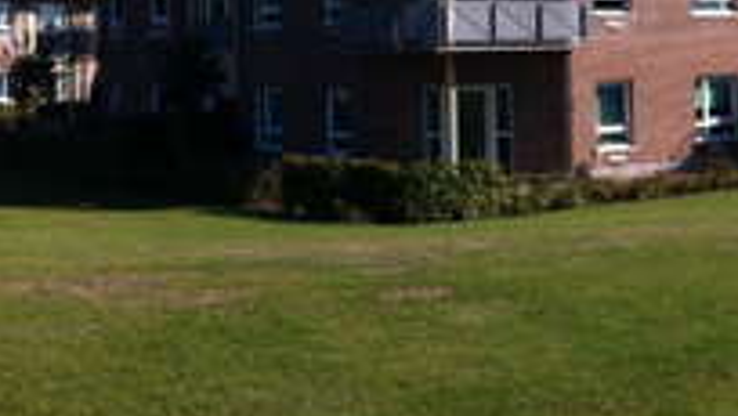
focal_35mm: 70
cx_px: 554
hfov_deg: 29.7
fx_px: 1371
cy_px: 11
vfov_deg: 16.9
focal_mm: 3.85
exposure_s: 1/1160
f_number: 2.8
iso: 80
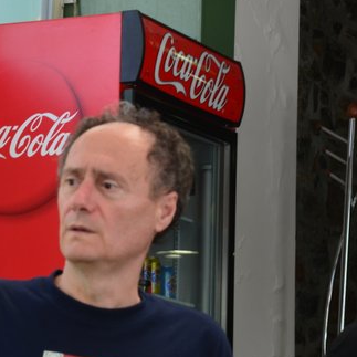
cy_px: 238
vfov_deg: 8.2
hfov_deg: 8.2
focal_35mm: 213
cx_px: 75
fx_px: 2485
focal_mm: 75
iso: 400
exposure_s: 1/50
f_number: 9
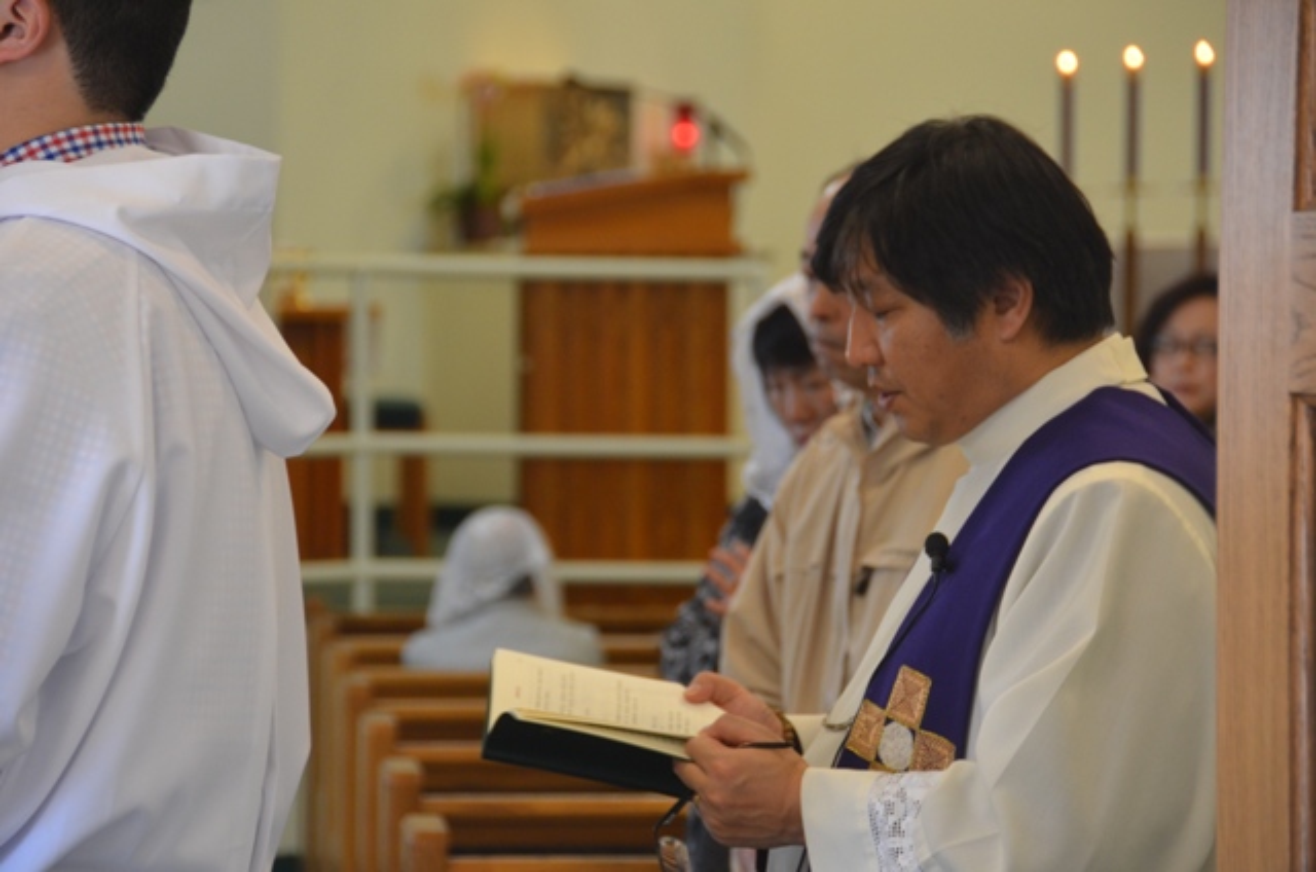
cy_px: 436
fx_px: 5746
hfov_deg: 13.1
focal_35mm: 158
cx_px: 658
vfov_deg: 8.7
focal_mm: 105
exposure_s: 1/30
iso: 900
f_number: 5.3
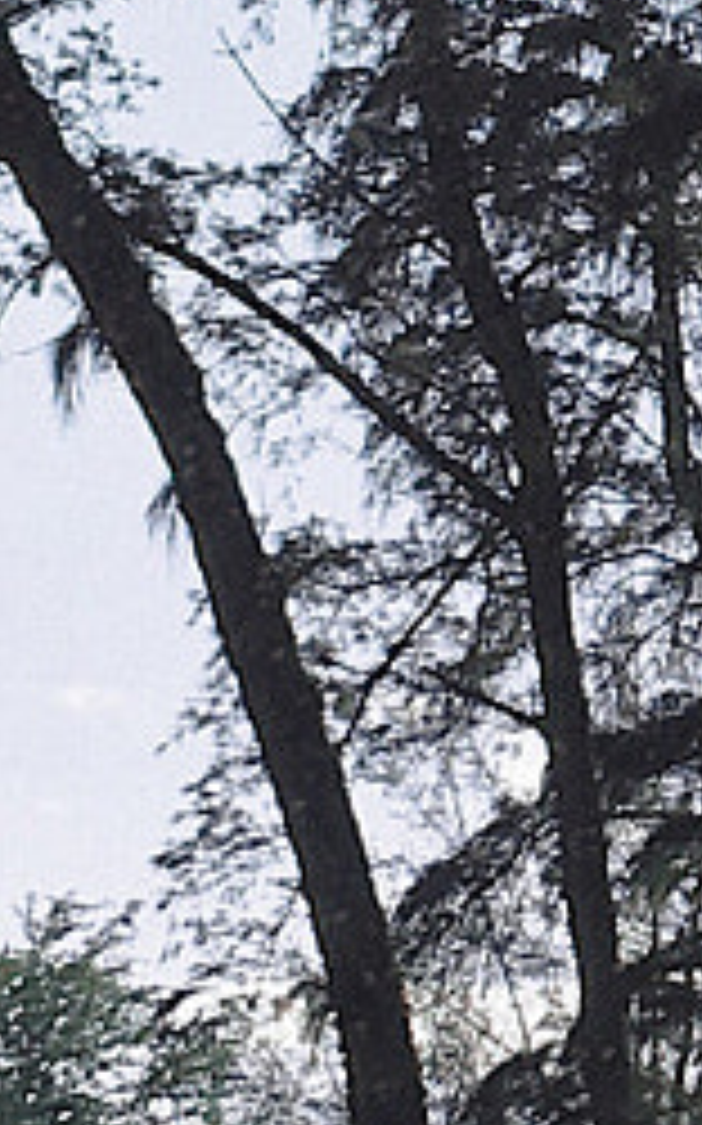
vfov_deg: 10.6
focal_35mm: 197
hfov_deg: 6.4
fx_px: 6037
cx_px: 1436
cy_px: 292
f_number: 2.2
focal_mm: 4.15
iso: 25
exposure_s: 1/2564
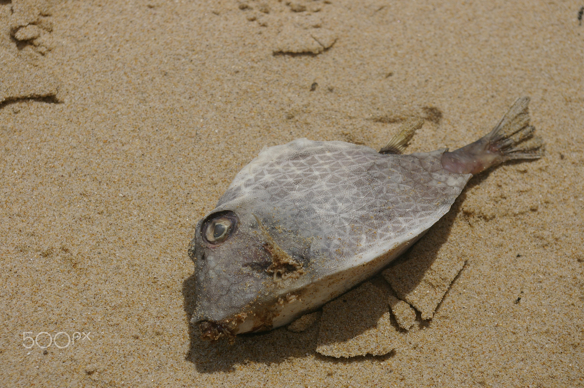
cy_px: 194
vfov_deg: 16.5
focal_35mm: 82
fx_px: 1337
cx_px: 292
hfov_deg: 24.6
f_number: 9.5
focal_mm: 55
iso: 200
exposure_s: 1/750
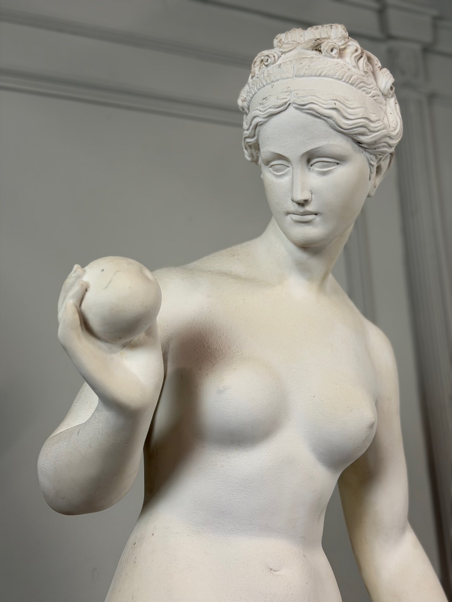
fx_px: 836
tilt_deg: +13.2
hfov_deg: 30.3
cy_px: 301
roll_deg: +4.2
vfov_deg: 39.7
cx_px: 226
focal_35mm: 48
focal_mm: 6.76
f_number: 1.78
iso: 64
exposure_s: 1/50
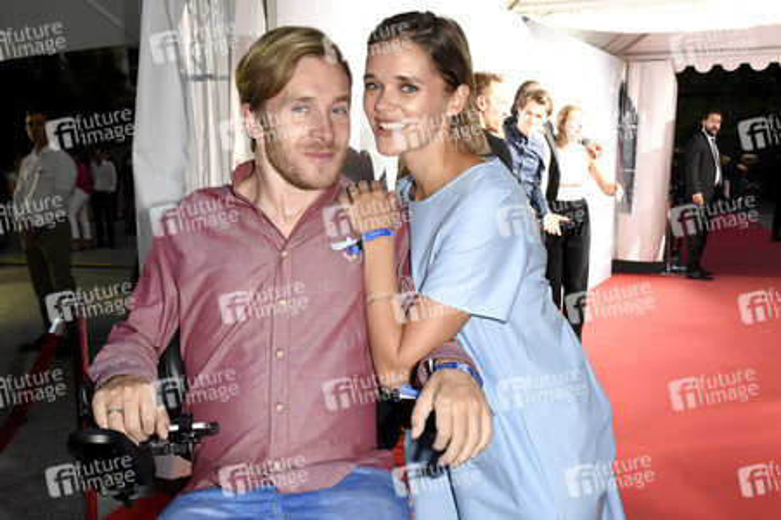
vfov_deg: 33.0
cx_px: 390
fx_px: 878
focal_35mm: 40
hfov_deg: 48.0
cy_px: 260
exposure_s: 1/60
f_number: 6.3
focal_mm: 27
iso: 1600
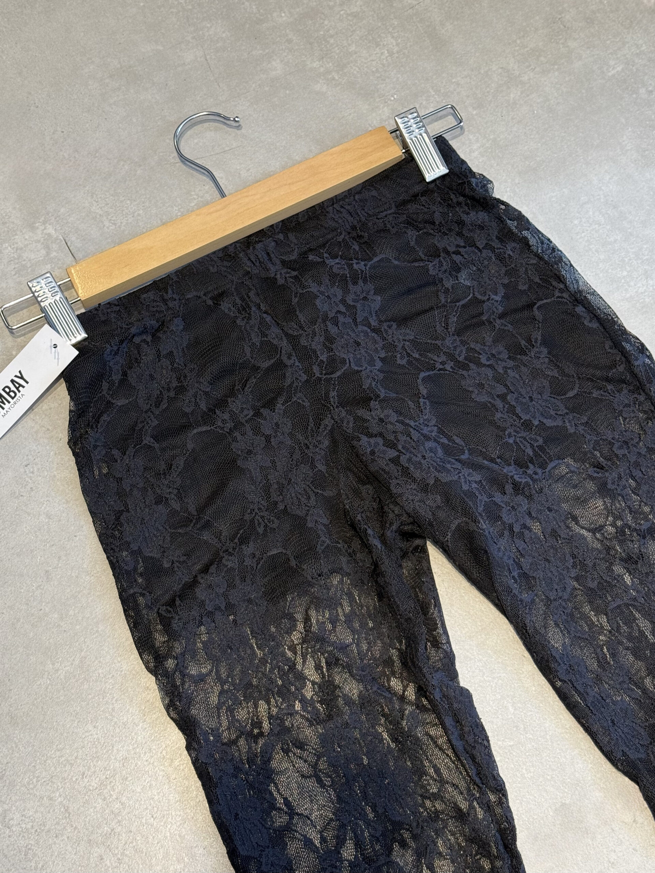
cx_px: 328
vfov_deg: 39.7
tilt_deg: -68.0
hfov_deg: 30.3
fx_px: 1211
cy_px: 436
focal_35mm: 48
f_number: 1.78
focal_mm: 6.76
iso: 80
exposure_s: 1/100
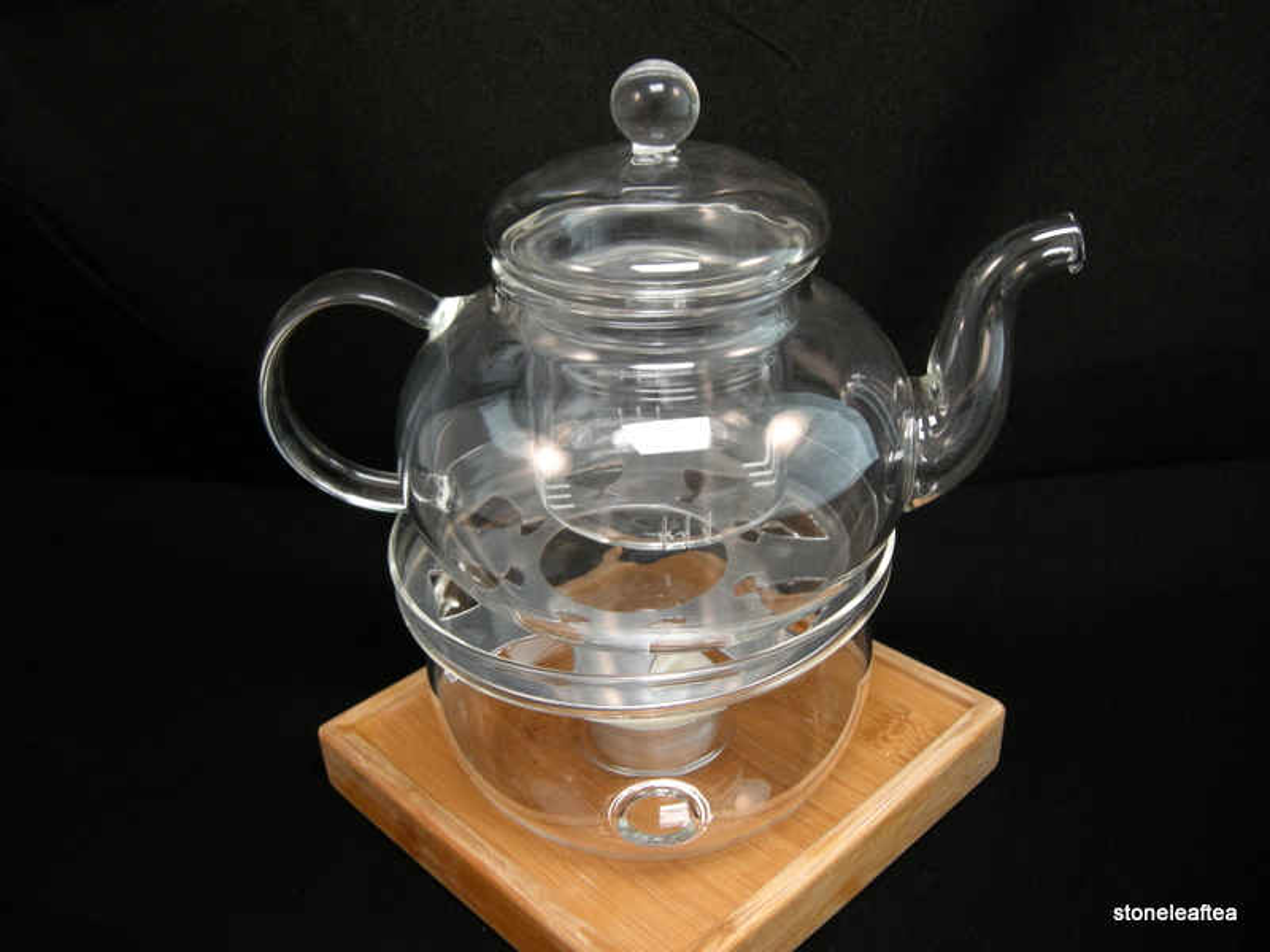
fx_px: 1284
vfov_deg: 40.7
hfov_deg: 52.6
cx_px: 635
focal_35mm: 35
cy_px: 476
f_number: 2.7
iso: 155
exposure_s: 1/59.8
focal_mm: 7.5
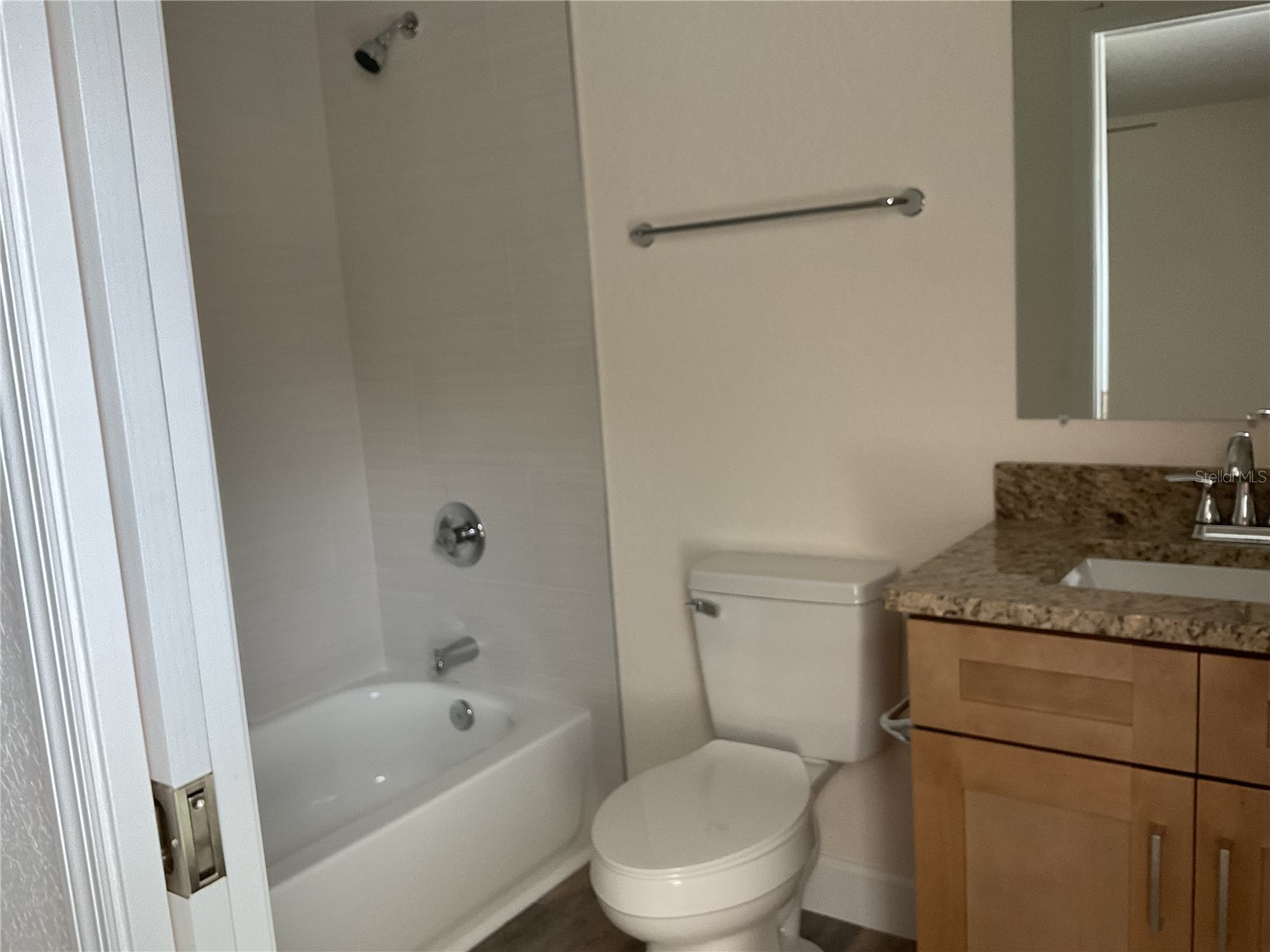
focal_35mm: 29
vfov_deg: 48.2
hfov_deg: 61.7
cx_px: 635
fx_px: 1064
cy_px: 476
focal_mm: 3
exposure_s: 1/60
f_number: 1.8
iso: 125
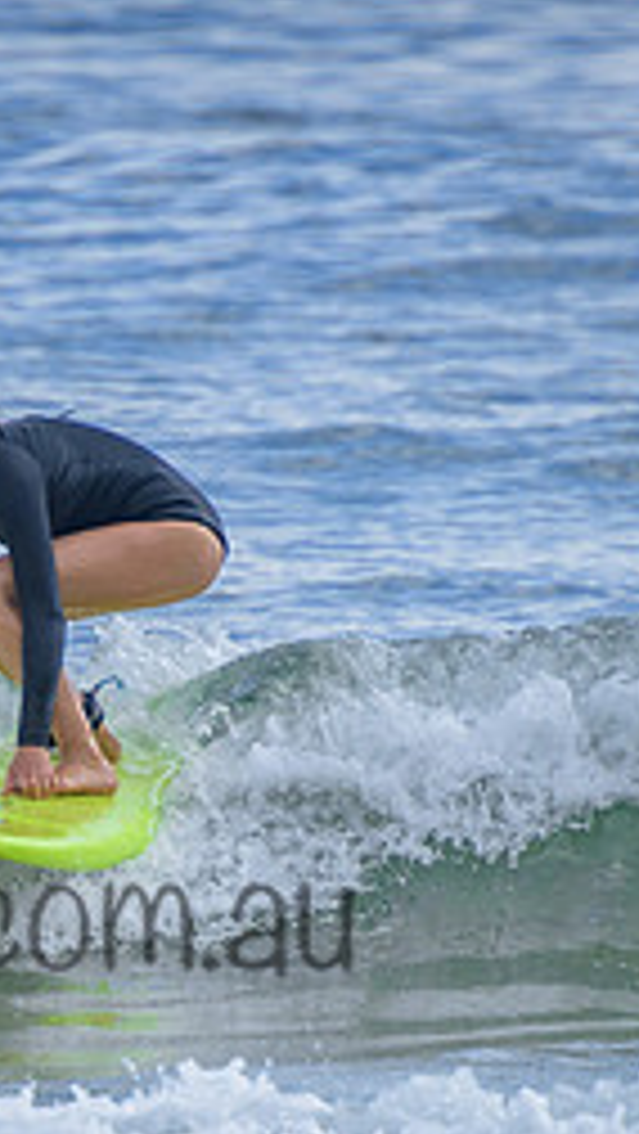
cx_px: 0
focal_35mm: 1181
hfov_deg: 1.0
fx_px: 35527
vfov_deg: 1.8
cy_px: 772
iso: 180
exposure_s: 1/1600
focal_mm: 400
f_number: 5.6
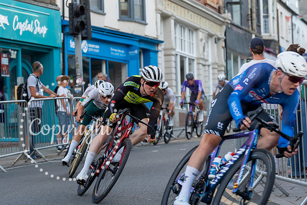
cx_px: 141
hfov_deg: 16.2
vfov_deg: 10.9
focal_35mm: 126
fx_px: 1075
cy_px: 61
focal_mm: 89
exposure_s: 1/640
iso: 500
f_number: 4
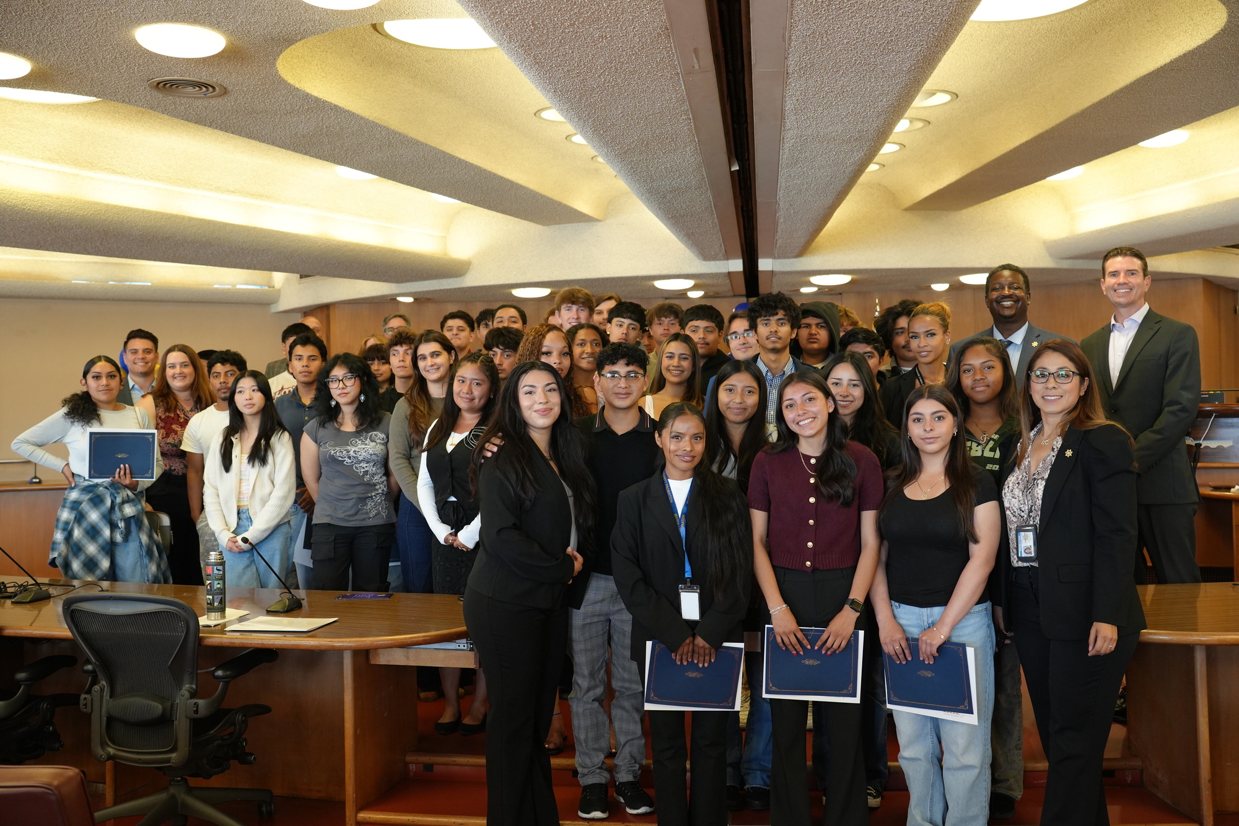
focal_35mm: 35
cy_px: 413
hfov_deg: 54.4
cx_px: 620
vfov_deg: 37.8
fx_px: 1204
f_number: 4
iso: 2000
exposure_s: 1/160
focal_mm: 35
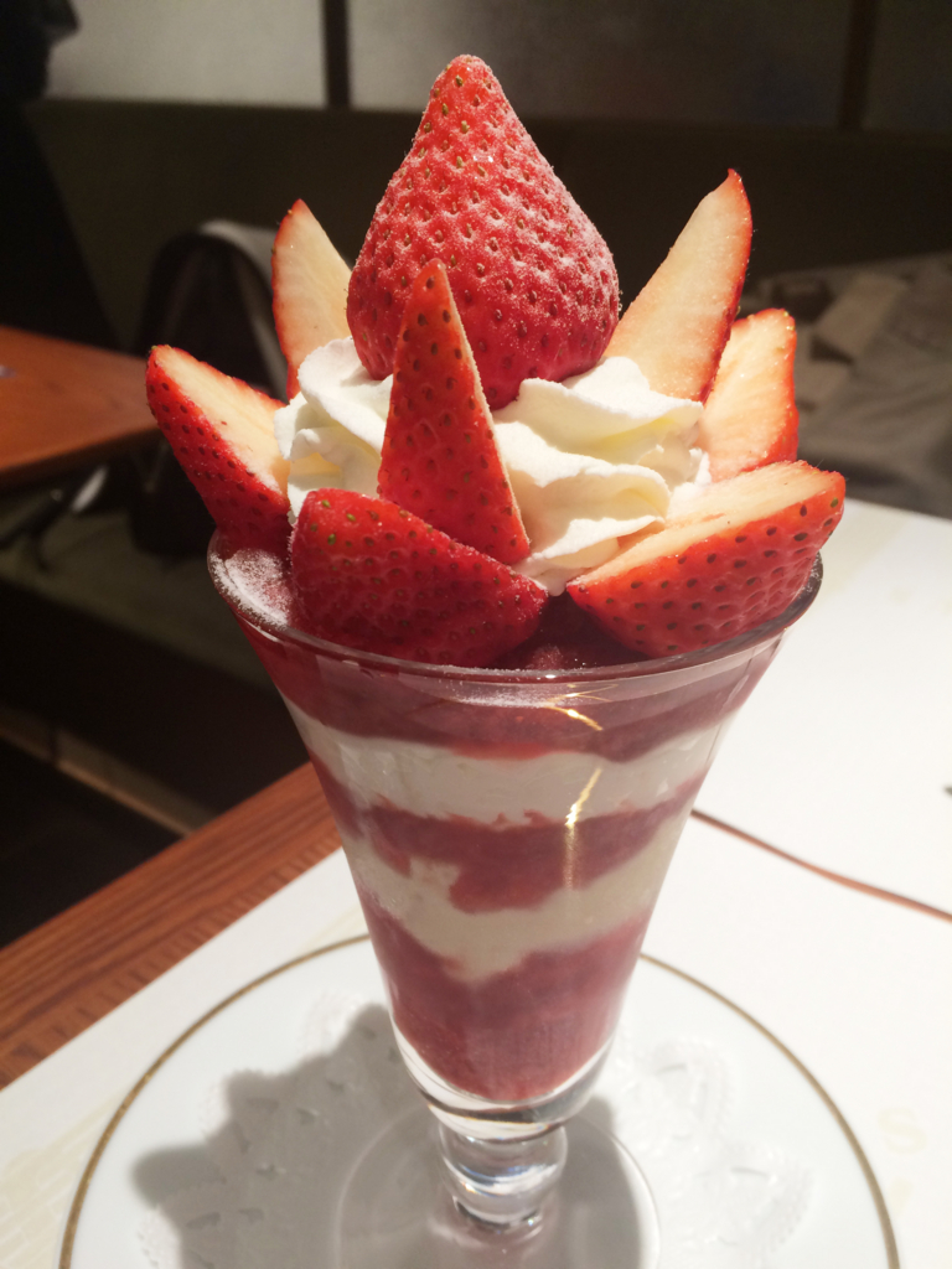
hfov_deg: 48.2
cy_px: 634
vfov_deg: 61.7
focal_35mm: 29
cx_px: 476
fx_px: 1063
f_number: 2.2
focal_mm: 4.15
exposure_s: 1/40
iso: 32
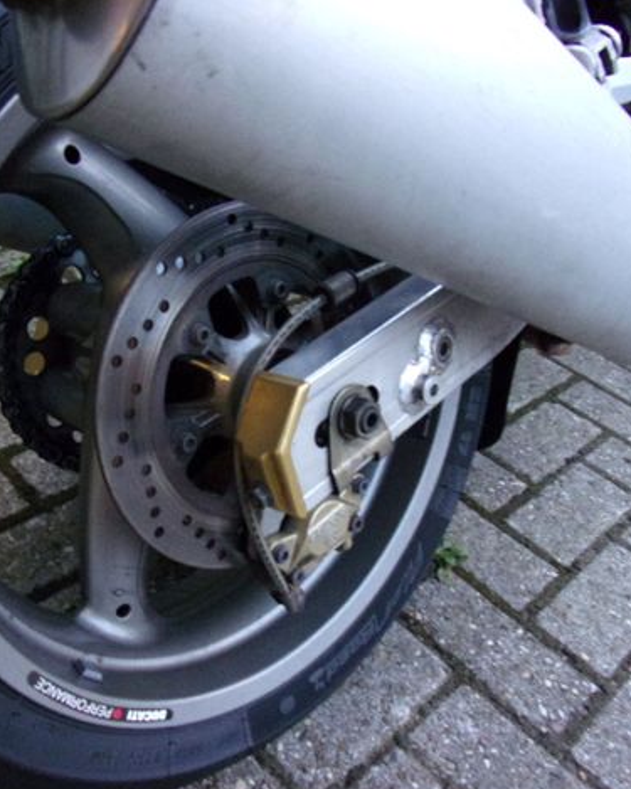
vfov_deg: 55.7
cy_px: 402
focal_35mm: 32
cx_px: 264
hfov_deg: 45.6
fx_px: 747
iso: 400
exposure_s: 1/24
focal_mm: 4.3
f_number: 3.3
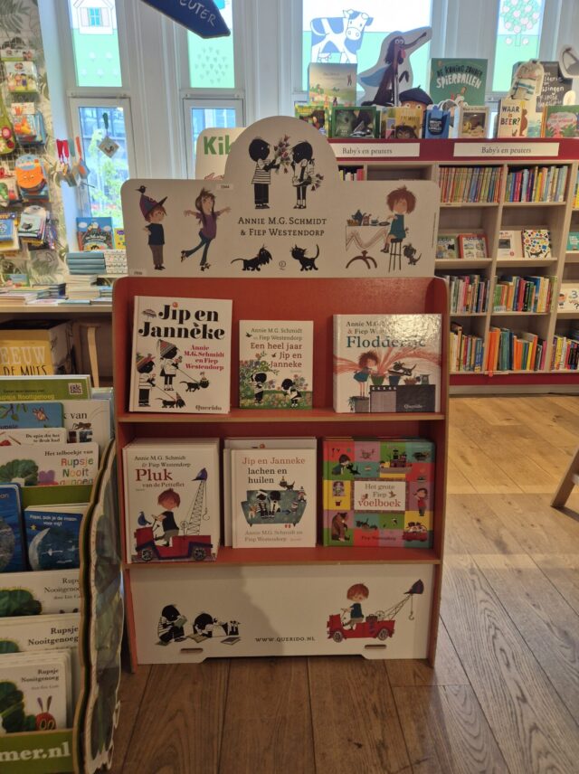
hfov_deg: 58.8
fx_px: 514
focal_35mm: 23
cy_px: 387
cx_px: 290
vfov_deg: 74.0
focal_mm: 5.4
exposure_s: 1/100
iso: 80
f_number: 1.8
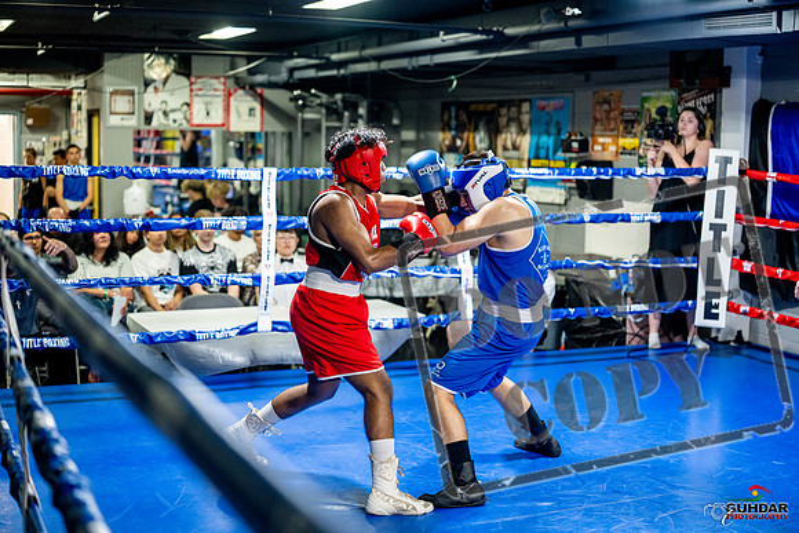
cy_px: 266
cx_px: 400
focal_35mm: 50
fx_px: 1110
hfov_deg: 39.6
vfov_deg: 27.0
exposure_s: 1/800
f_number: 2
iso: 4000
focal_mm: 50
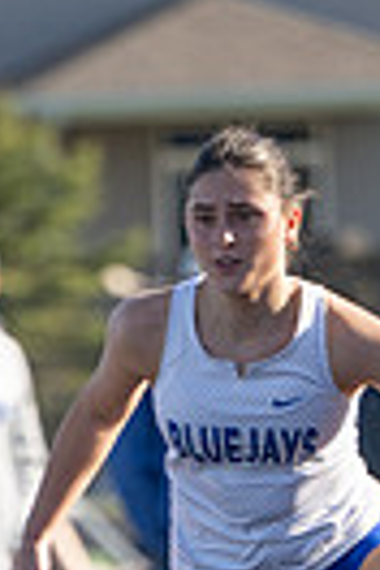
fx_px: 13346
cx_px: 324
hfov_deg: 1.6
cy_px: 924
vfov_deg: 2.4
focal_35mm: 843
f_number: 3.2
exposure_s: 1/1250
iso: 160
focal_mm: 165
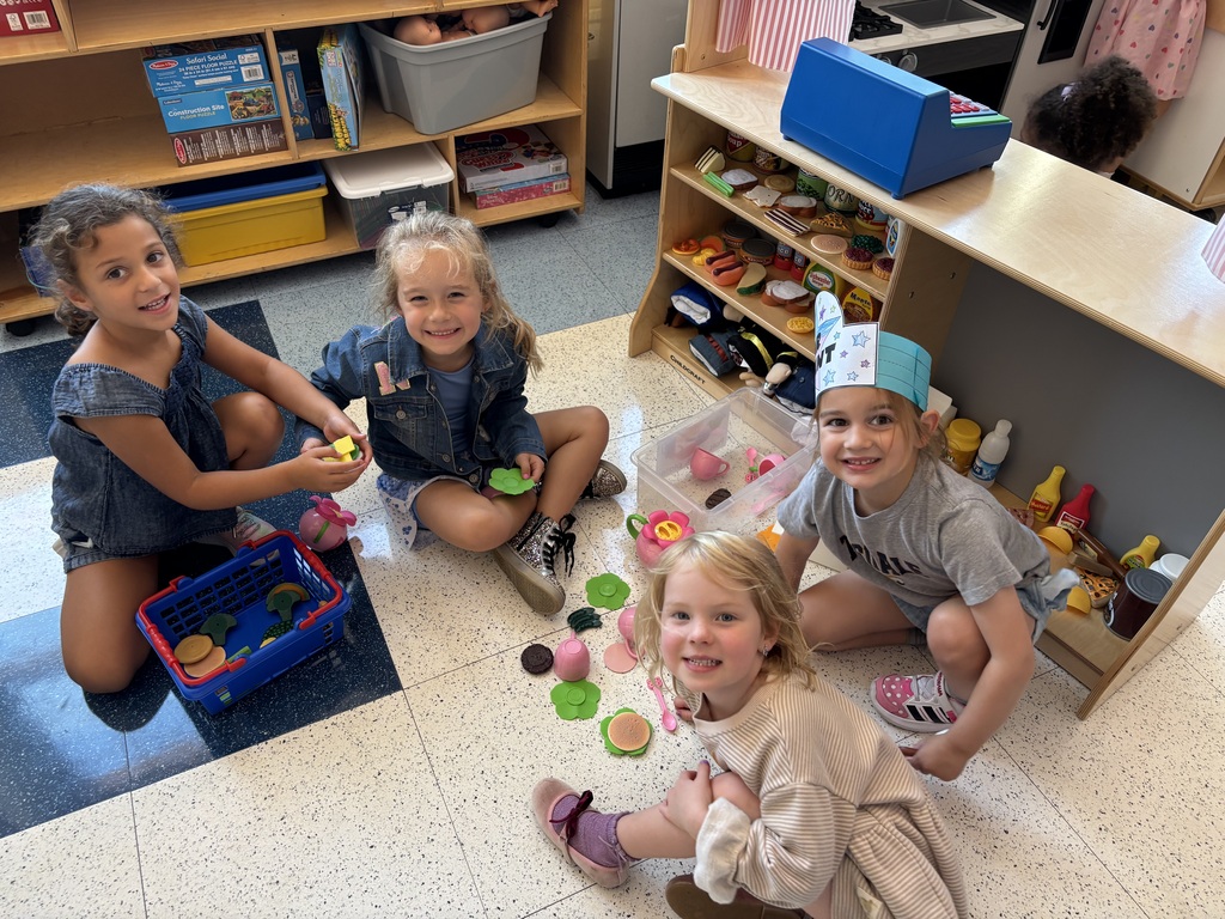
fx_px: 920
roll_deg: -2.1
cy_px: 460
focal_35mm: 26
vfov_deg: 53.1
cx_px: 612
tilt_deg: -43.8
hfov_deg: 67.3
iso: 125
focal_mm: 5.96
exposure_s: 1/120
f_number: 1.6
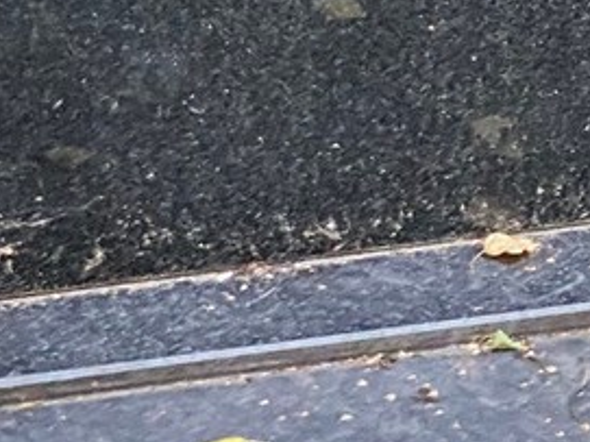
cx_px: 416
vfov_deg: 5.3
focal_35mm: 276
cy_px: -503
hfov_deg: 7.2
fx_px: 4702
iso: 250
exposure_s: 1/60
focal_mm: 6
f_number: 2
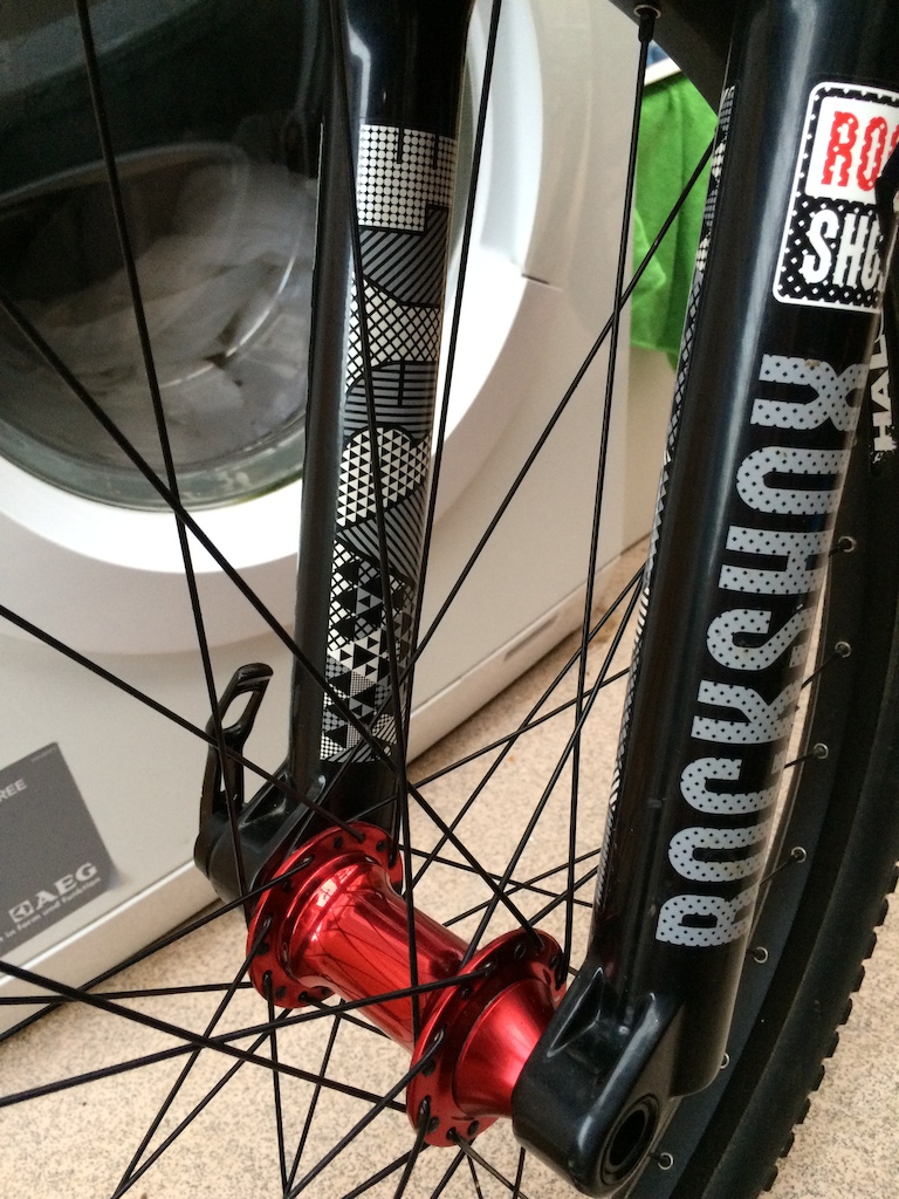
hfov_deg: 48.2
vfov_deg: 61.7
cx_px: 450
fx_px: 1004
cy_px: 600
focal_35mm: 29
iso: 250
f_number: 2.2
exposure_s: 1/30
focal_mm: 4.15
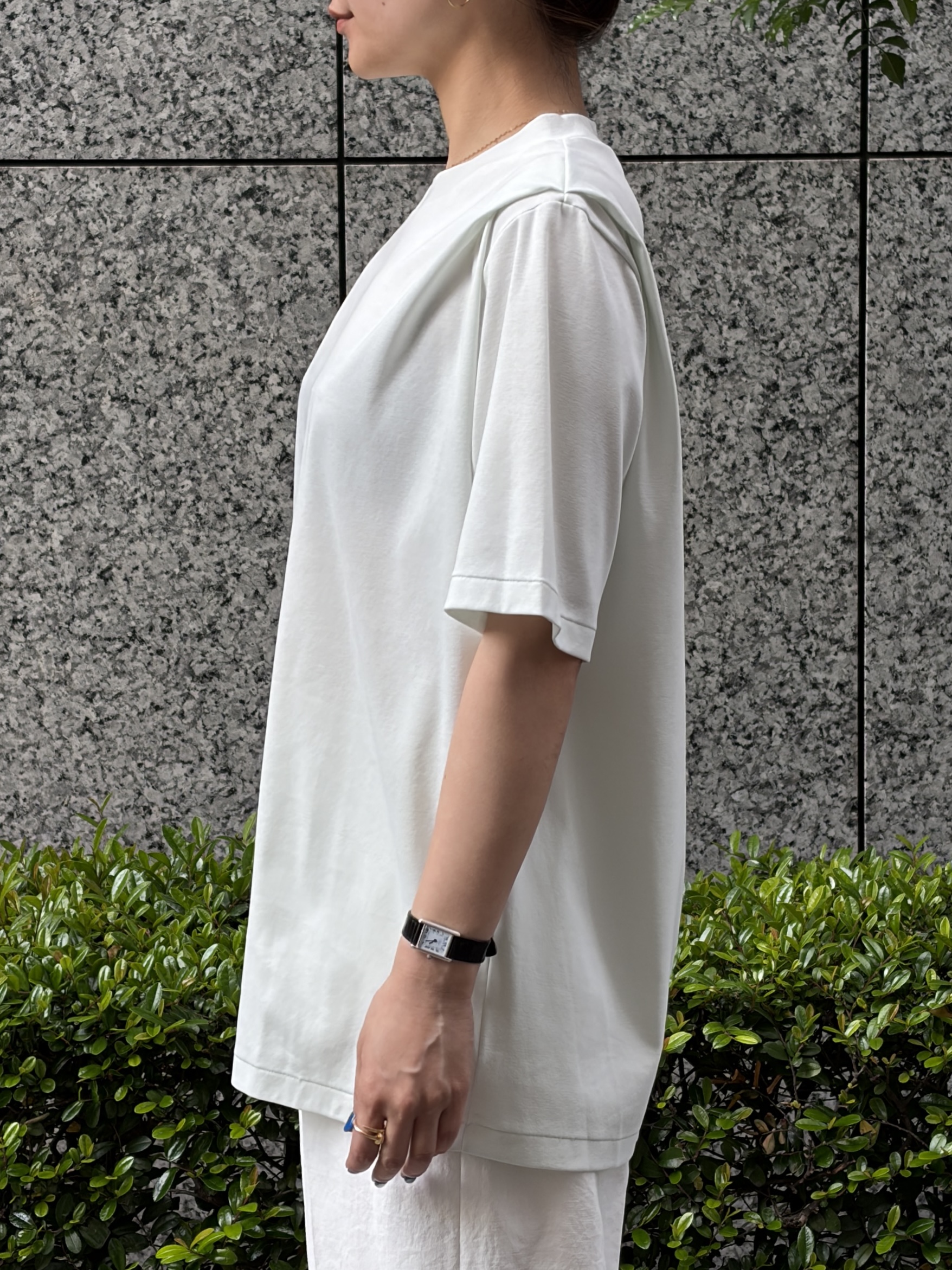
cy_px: 635
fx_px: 1907
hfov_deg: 28.0
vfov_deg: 36.8
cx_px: 476
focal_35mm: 52
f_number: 1.6
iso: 32
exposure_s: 1/254
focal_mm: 5.96
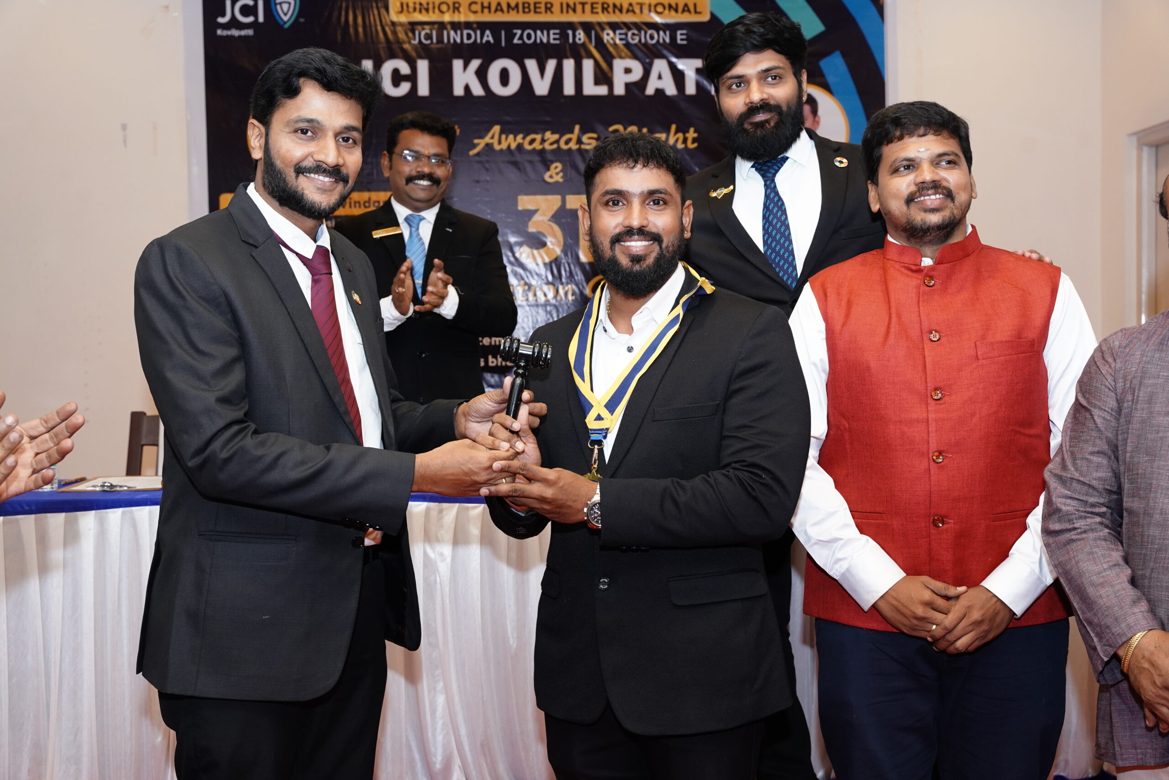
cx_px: 584
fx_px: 1344
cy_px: 390
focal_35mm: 41
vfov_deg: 32.3
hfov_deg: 47.0
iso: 2000
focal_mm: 41.4
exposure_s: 1/160
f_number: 5.6
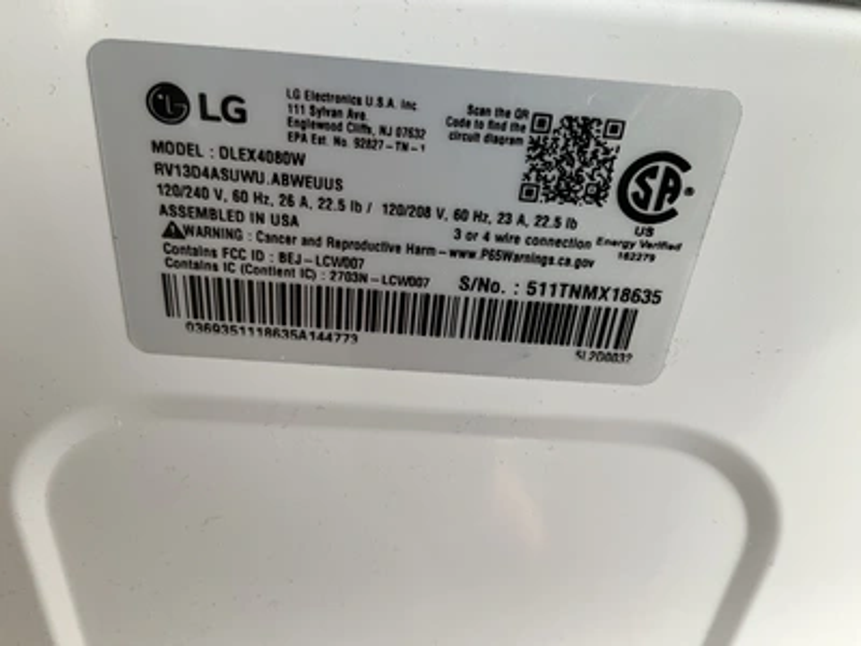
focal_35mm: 29
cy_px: 323
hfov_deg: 61.7
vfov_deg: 48.2
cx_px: 430
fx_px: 721
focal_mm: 3
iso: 32
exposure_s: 1/122
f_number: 1.8
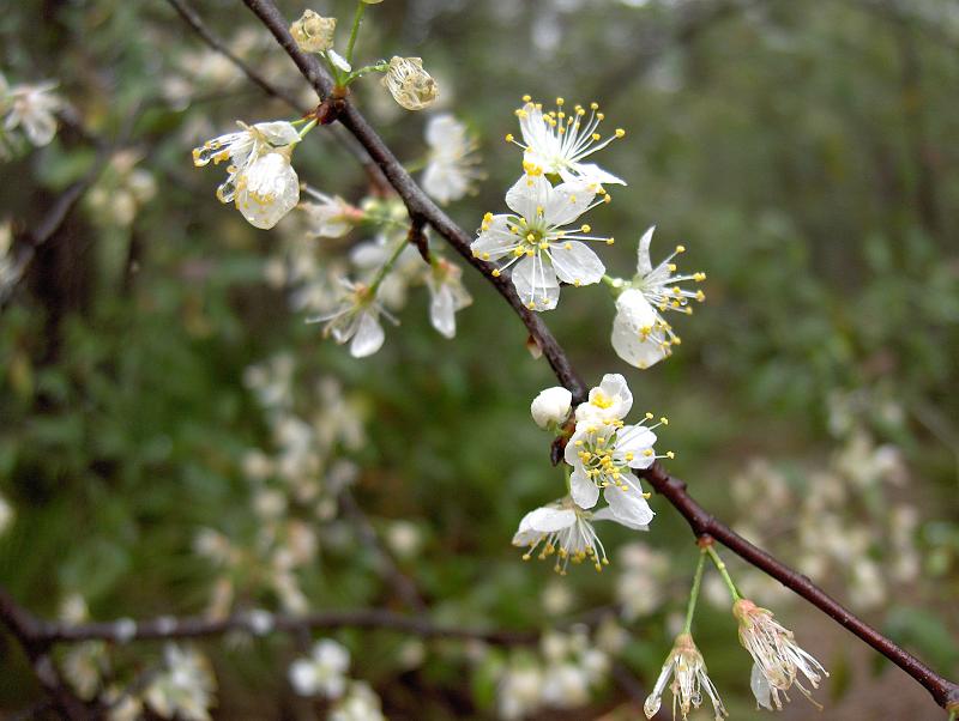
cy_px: 360
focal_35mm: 39
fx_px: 1082
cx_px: 480
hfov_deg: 47.8
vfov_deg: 36.9
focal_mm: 8
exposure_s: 1/119
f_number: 2.8
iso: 200
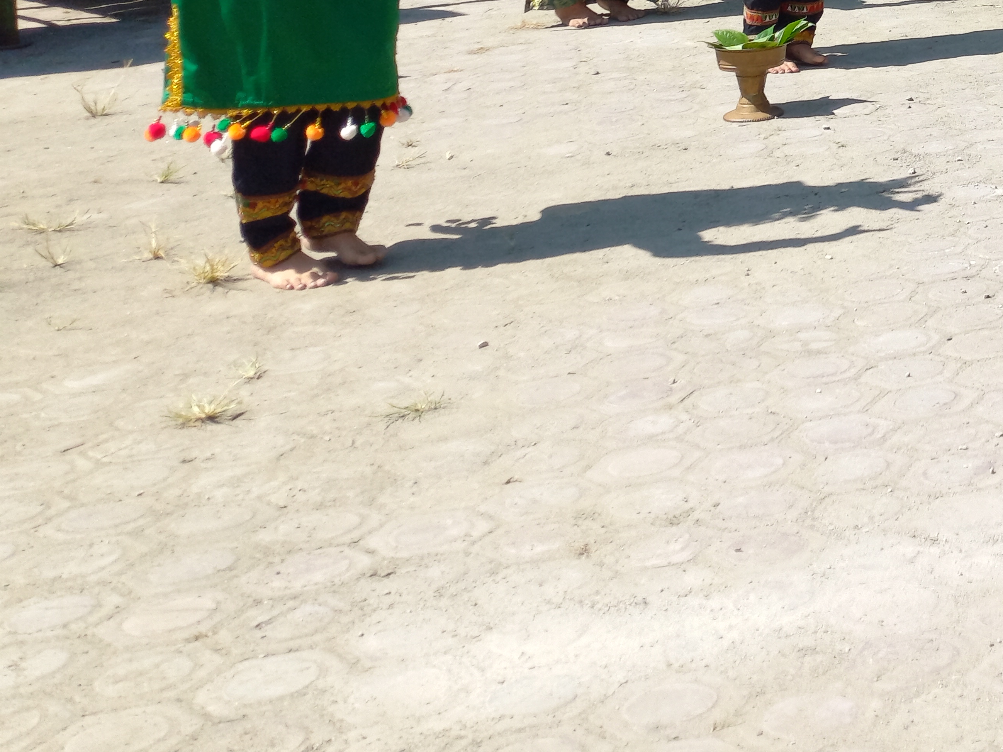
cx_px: 1276
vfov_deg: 17.5
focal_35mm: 77
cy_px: -330
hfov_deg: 22.8
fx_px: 2231
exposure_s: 1/817
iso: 50
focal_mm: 4.65
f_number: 1.8
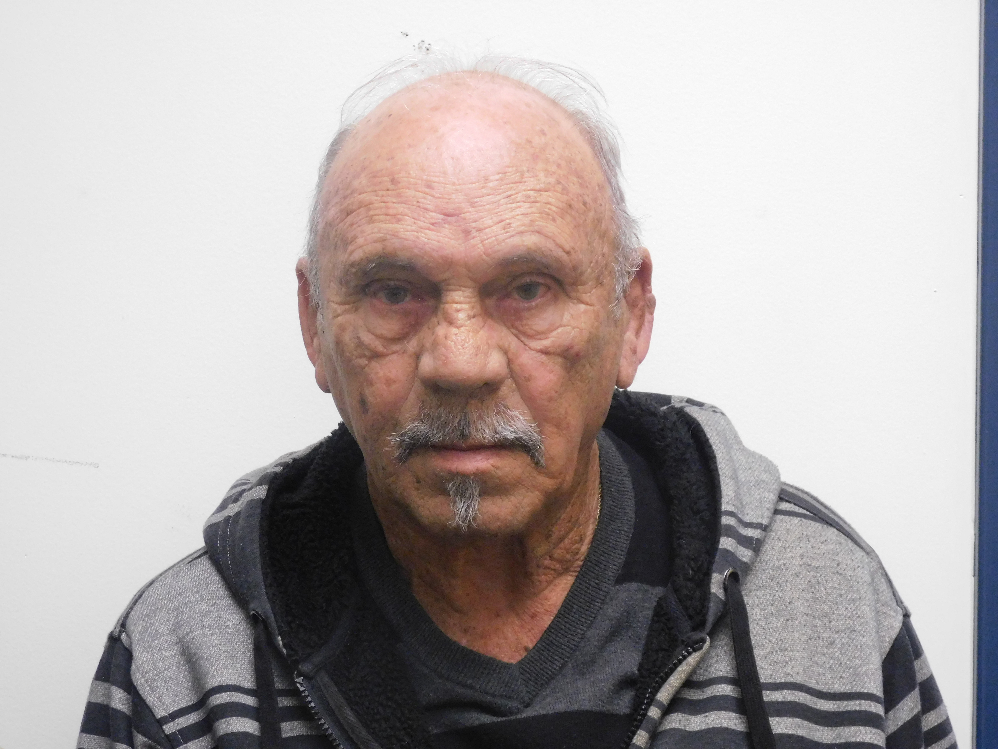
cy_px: 374
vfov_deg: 16.2
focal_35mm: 91
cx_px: 499
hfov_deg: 21.5
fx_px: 2624
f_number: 4.5
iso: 800
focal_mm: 16.1
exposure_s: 1/30
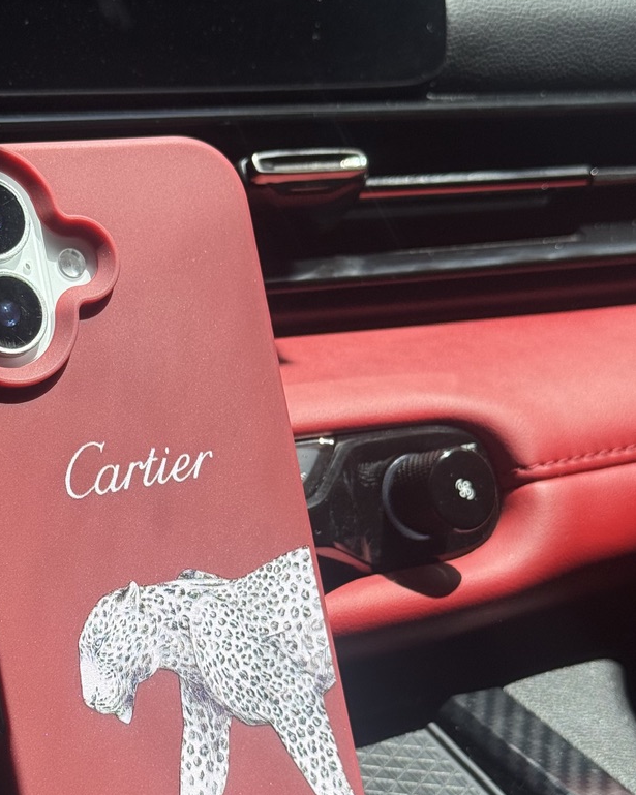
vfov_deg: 24.4
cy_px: 485
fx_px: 1836
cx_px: 153
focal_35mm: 78
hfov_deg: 19.5
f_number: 1.78
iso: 64
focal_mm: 6.76
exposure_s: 1/2208
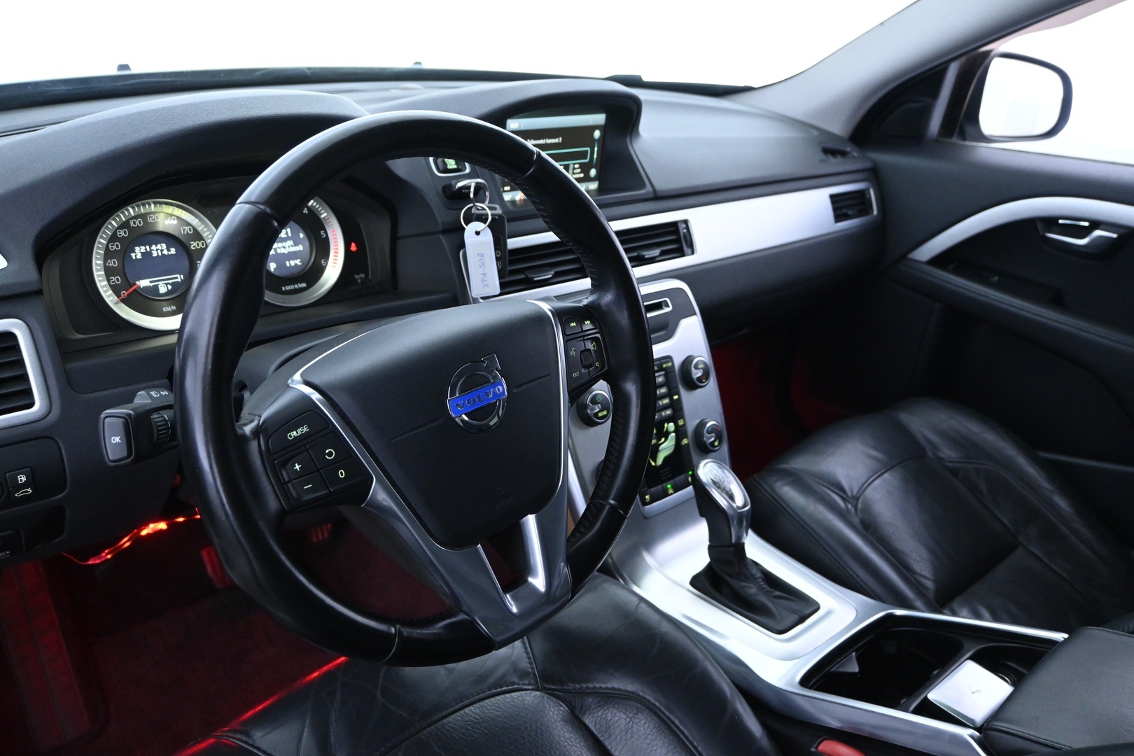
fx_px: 945
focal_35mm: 30
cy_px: 378
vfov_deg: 43.6
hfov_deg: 61.9
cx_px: 567
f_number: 3.8
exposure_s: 1/30
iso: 3200
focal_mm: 20
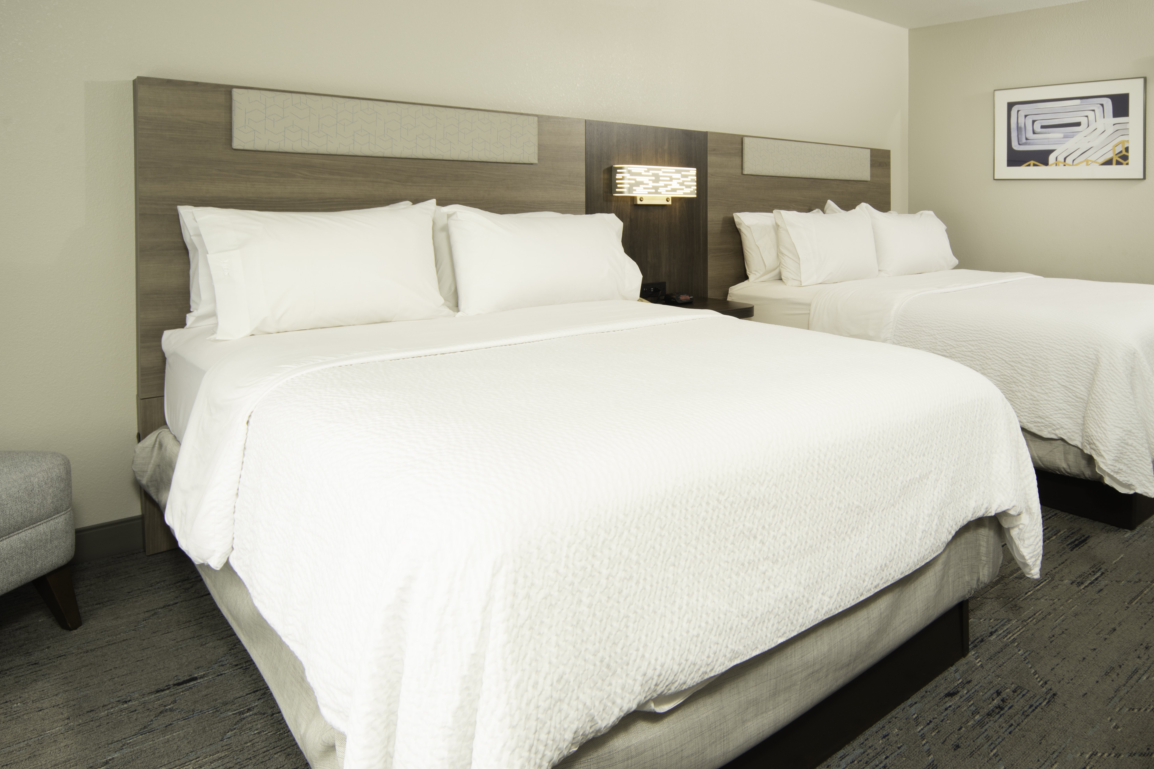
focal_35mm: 21
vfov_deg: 59.4
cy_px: 422
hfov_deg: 80.0
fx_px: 673
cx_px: 706
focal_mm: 15
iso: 100
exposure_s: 1/13
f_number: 11
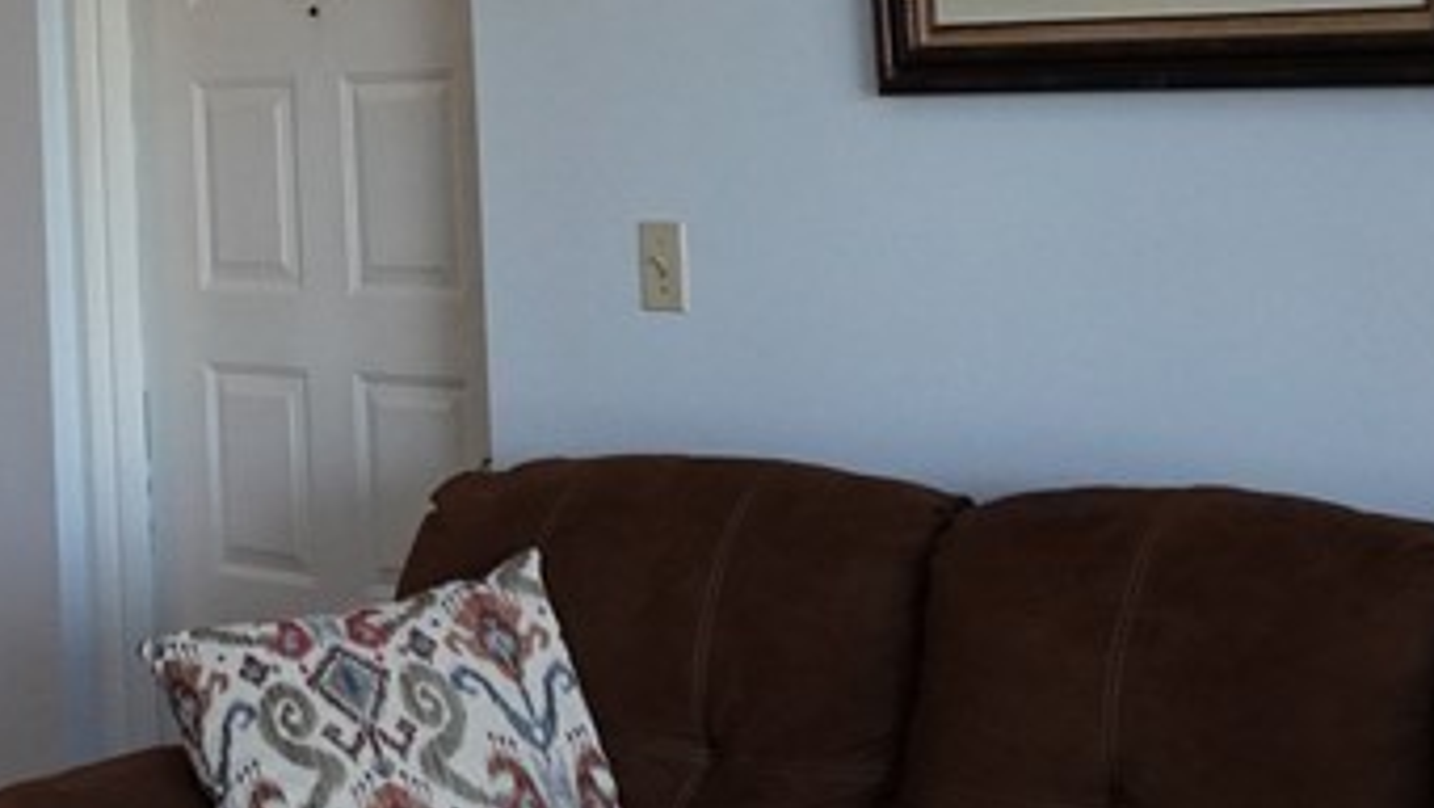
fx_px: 3043
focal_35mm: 80
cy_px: -72
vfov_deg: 14.8
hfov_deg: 25.5
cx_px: 80
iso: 1600
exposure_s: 1/160
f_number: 4
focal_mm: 16
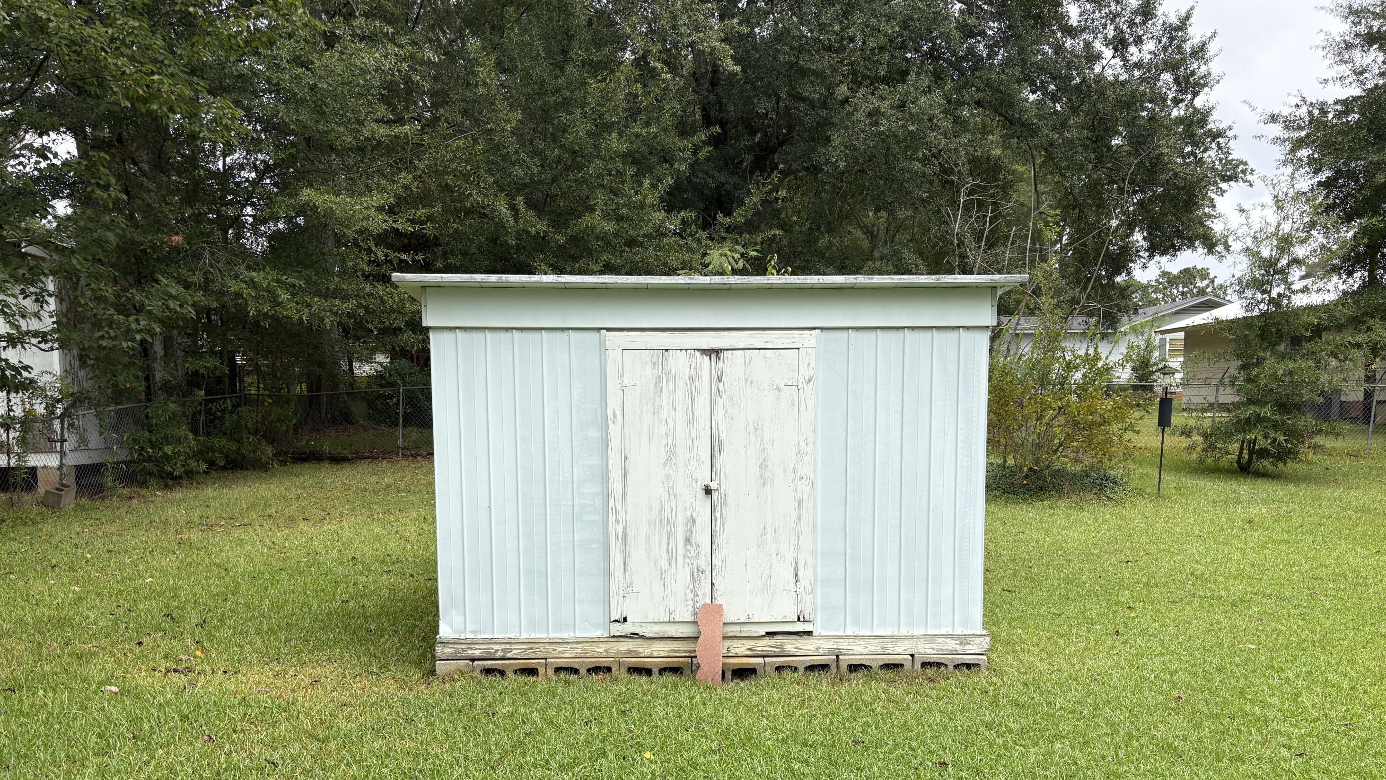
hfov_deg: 66.1
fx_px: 1066
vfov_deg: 39.8
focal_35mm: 29
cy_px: 512
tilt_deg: -4.0
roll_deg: +0.3
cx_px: 684
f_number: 1.6
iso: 50
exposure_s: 1/1484
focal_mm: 5.96
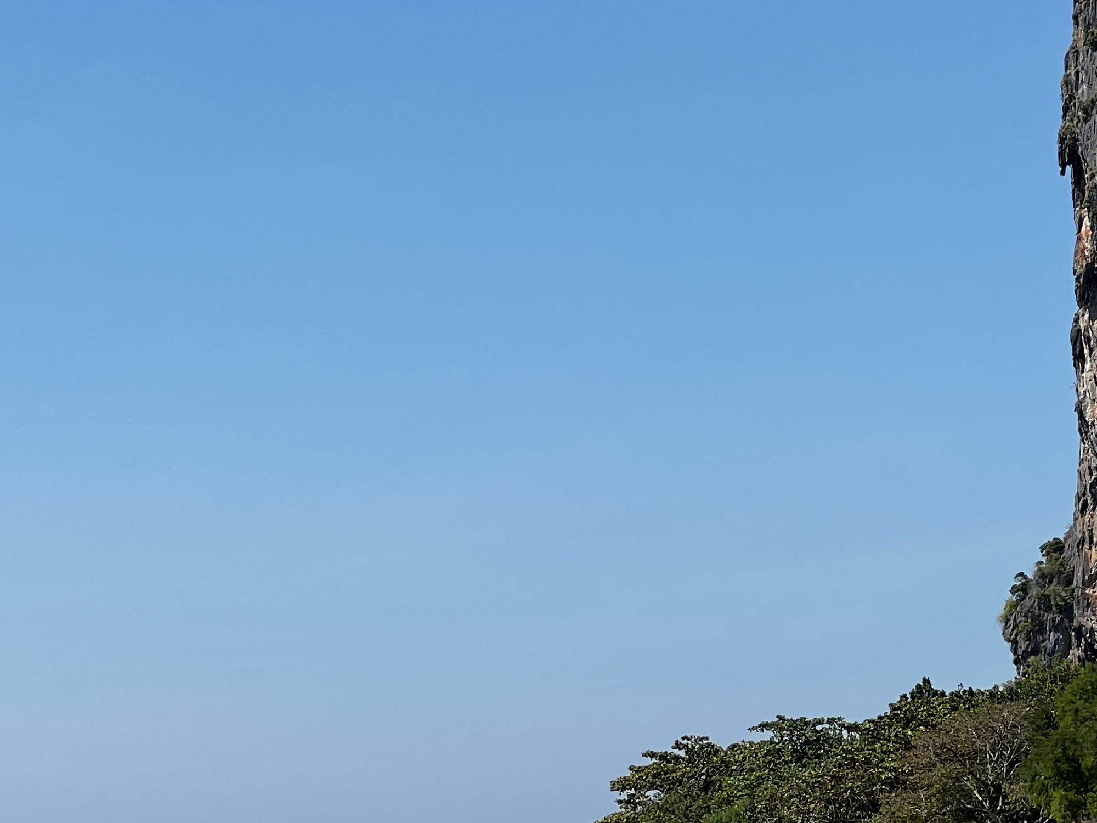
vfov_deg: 9.6
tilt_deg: +8.3
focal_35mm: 154
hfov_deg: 12.8
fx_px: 4880
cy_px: 287
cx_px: 913
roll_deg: -0.5
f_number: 2.8
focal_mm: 9
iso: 32
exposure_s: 1/943
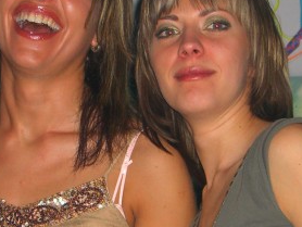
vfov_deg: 9.1
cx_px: 108
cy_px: 171
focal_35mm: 164
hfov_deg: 12.0
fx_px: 1432
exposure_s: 1/60
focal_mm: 11.8
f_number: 3.6
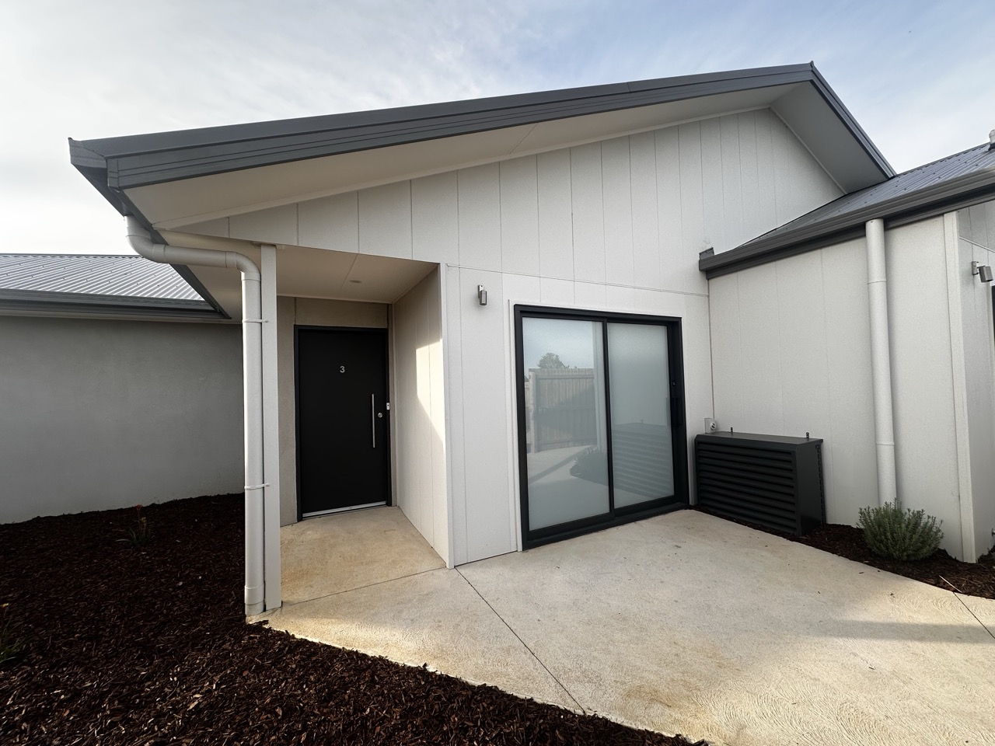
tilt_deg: +2.5
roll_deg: +1.7
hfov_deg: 102.1
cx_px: 498
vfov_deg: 85.7
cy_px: 373
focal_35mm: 14
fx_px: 402
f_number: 2.2
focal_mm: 2.22
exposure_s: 1/540
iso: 40
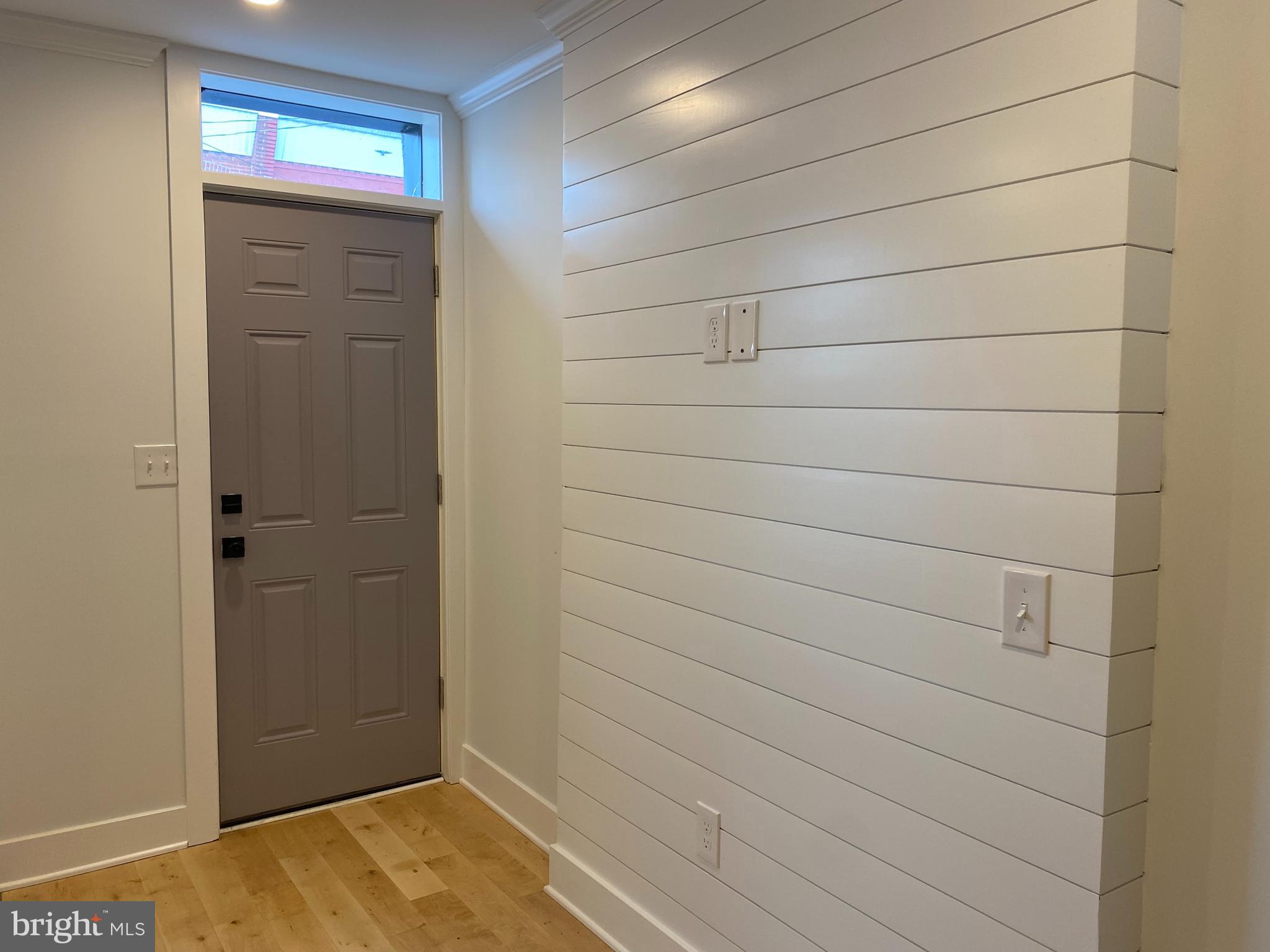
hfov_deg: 67.3
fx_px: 954
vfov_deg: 53.1
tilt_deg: -4.6
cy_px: 476
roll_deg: -0.1
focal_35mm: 26
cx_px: 635
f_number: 1.8
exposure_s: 1/60
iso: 80
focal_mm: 4.25
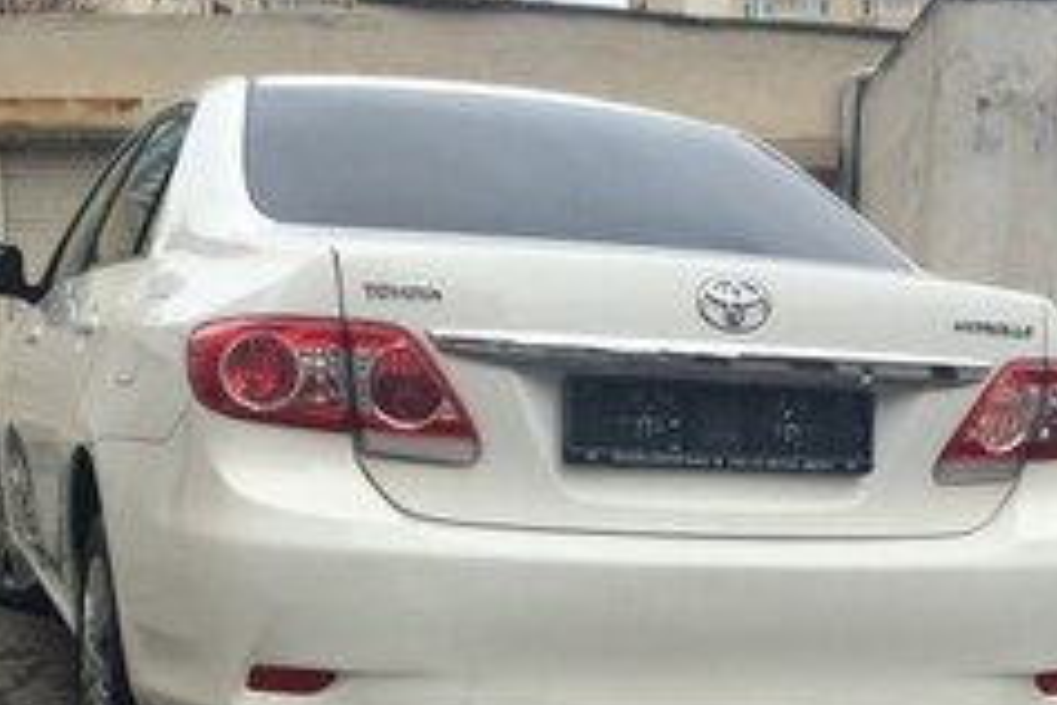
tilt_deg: -12.1
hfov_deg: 31.9
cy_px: 794
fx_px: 1850
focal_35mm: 63
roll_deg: -0.1
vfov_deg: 20.5
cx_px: 468
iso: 32
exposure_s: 1/1520
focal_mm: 4.15
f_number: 2.2
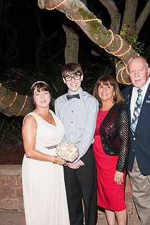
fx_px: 294
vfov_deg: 41.7
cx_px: 103
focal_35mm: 47
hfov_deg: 28.4
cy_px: 138
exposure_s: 1/30
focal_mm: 22
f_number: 5.6
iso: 400
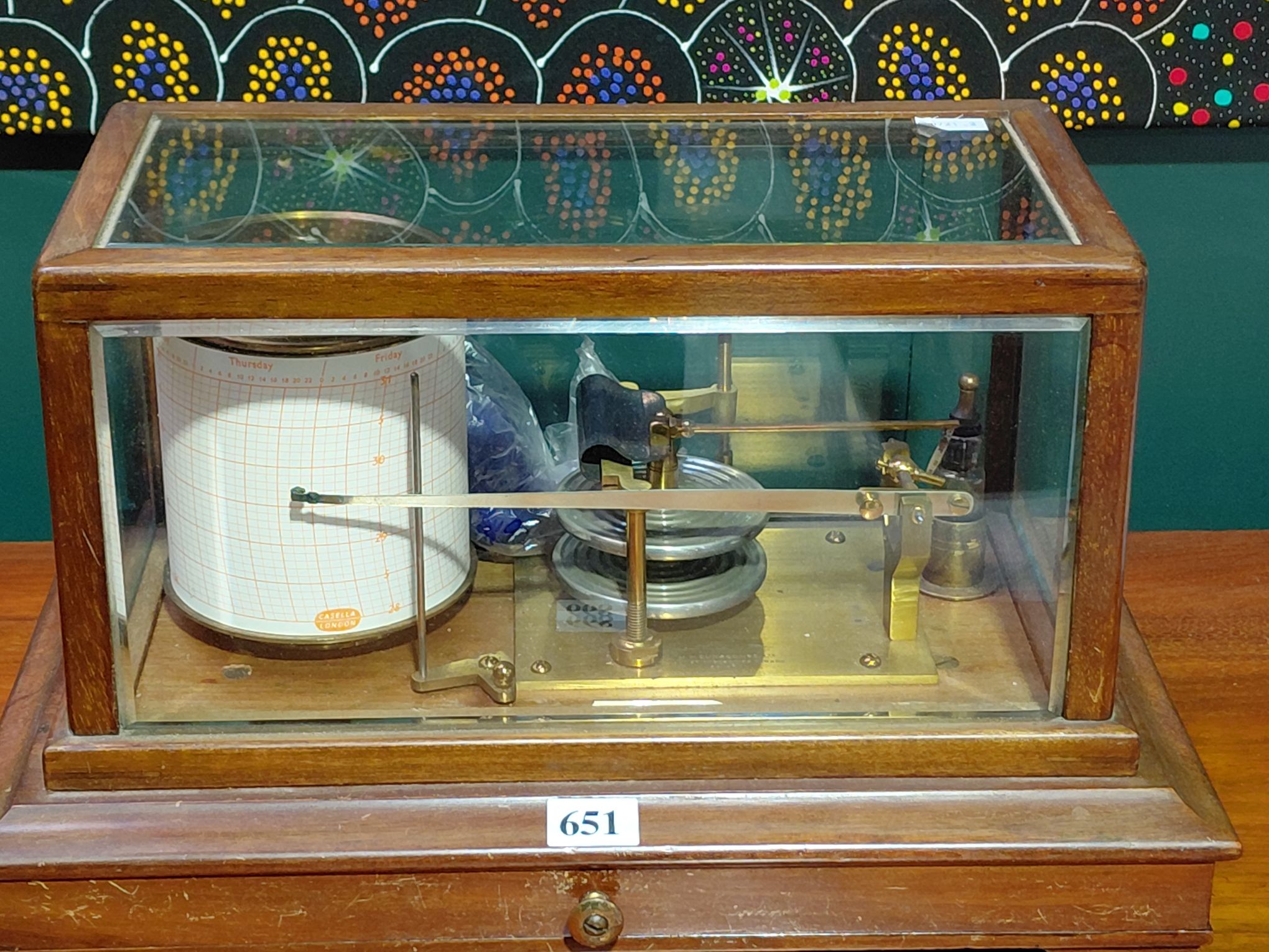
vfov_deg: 54.9
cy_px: 476
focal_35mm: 25
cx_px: 634
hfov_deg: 69.4
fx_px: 916
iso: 160
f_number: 1.8
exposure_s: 1/60
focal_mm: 4.69
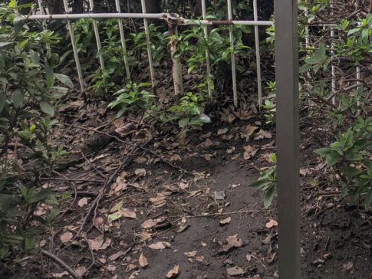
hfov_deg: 25.6
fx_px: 709
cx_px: 472
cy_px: -81
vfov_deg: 20.4
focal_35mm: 66
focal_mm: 5.43
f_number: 1.89
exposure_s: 1/33.3
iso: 34
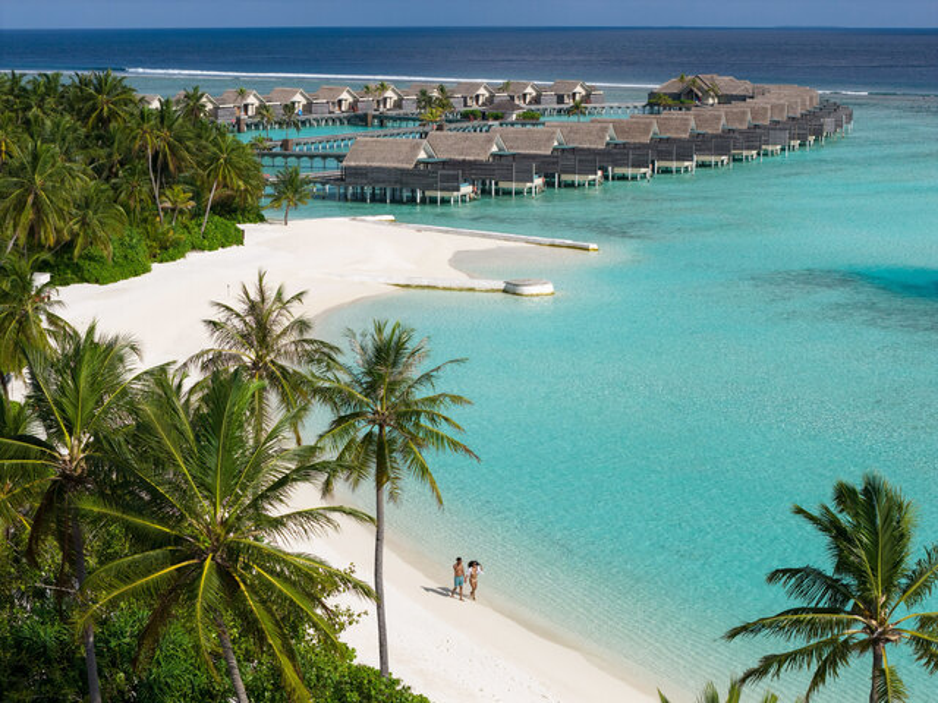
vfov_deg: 21.0
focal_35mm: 70
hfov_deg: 27.8
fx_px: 1897
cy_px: 352
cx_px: 469
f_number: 2.8
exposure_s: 1/3200
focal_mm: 19.35
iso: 125
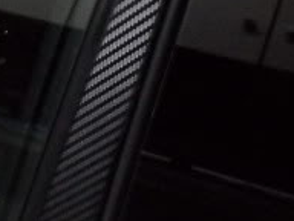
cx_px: 8
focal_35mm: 90
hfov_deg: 21.1
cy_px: 45
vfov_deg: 16.3
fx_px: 764
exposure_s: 1/15
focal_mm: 4.9
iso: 800
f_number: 3.5
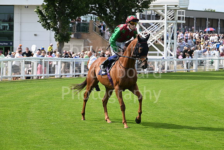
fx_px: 840
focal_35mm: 135
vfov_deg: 10.2
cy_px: 75
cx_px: 112
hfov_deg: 15.2
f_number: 5.6
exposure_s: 1/1250
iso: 400
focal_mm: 135
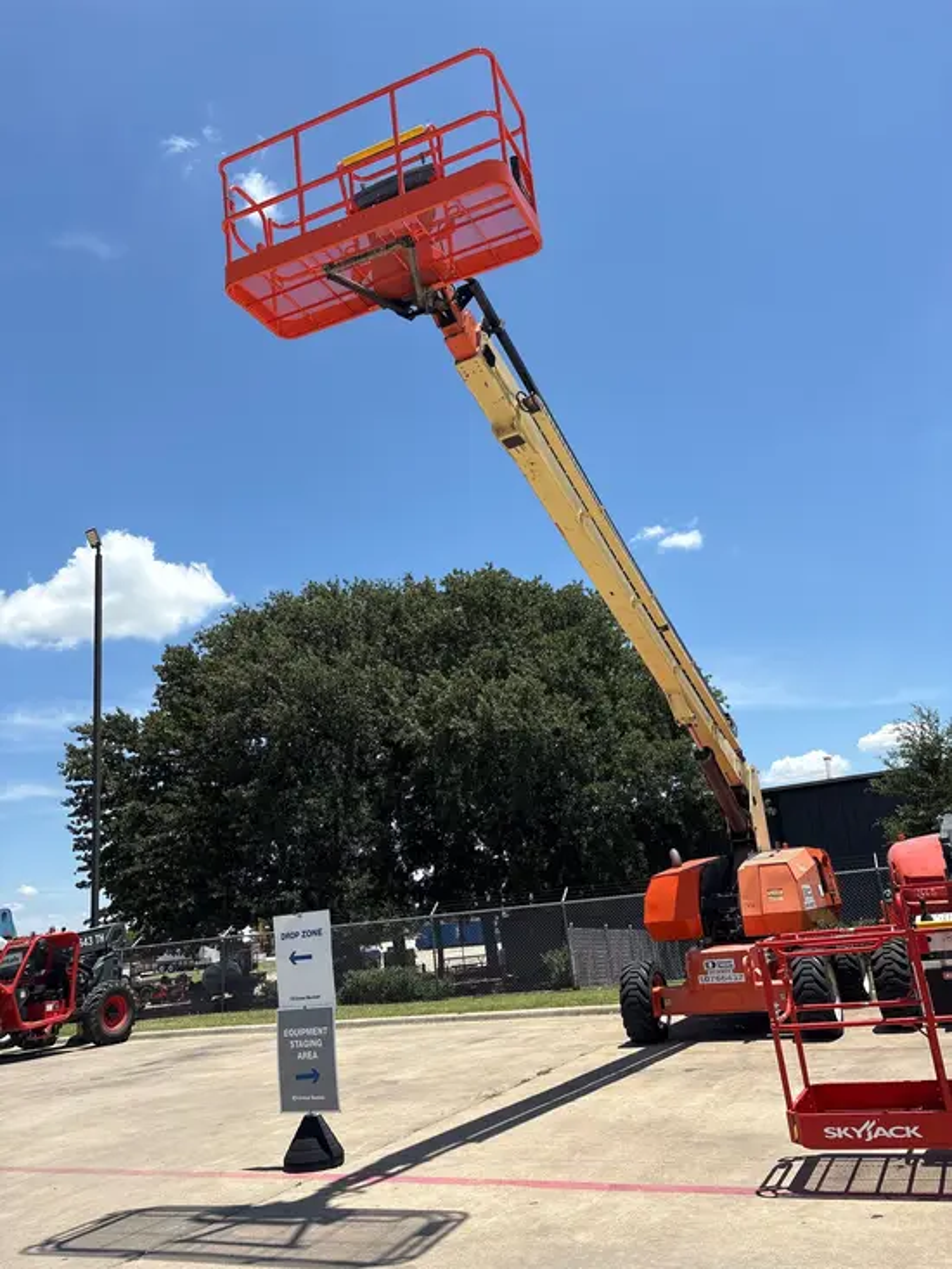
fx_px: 953
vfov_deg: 67.3
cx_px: 476
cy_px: 634
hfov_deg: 53.1
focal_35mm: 26
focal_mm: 5.96
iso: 50
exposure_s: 1/3623
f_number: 1.6
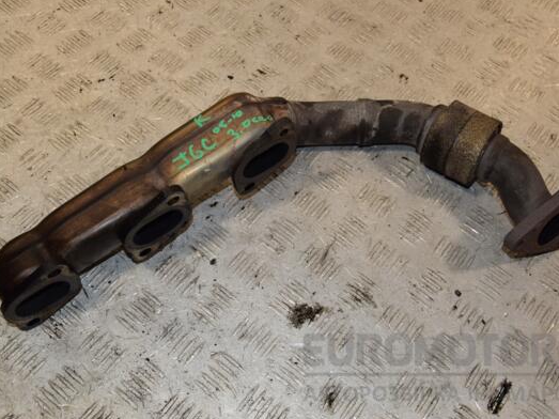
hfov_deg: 43.9
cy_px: 207
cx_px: 283
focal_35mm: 43
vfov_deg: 33.6
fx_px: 694
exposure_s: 1/200
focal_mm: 26
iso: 800
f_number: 9
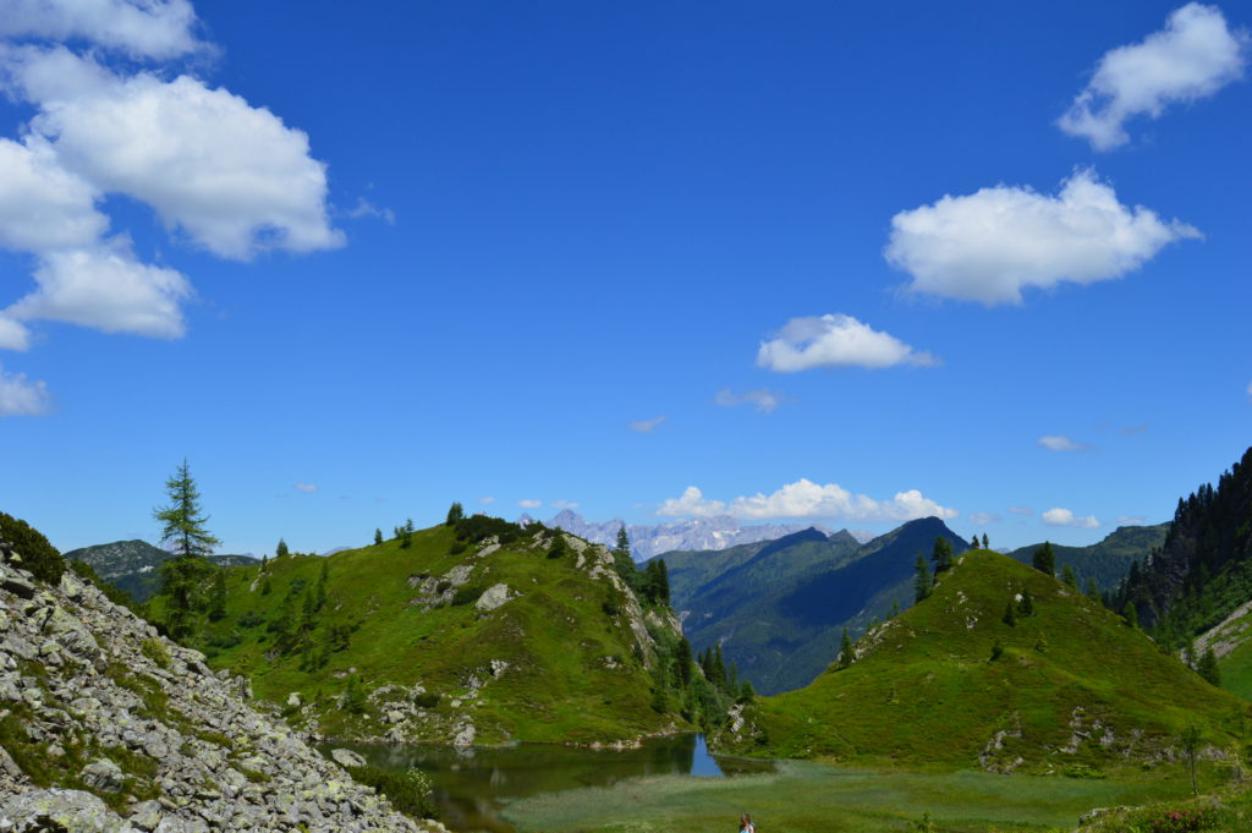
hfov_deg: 55.1
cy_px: 416
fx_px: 1199
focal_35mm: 34
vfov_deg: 38.3
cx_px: 626
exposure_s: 1/500
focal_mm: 23
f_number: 11
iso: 280
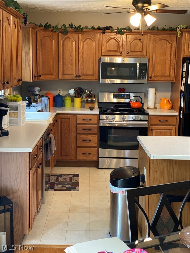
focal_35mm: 52
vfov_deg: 36.8
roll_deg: -1.5
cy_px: 126
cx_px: 95
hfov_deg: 28.0
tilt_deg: -8.1
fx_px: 381
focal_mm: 6
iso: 200
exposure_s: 1/40
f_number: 2
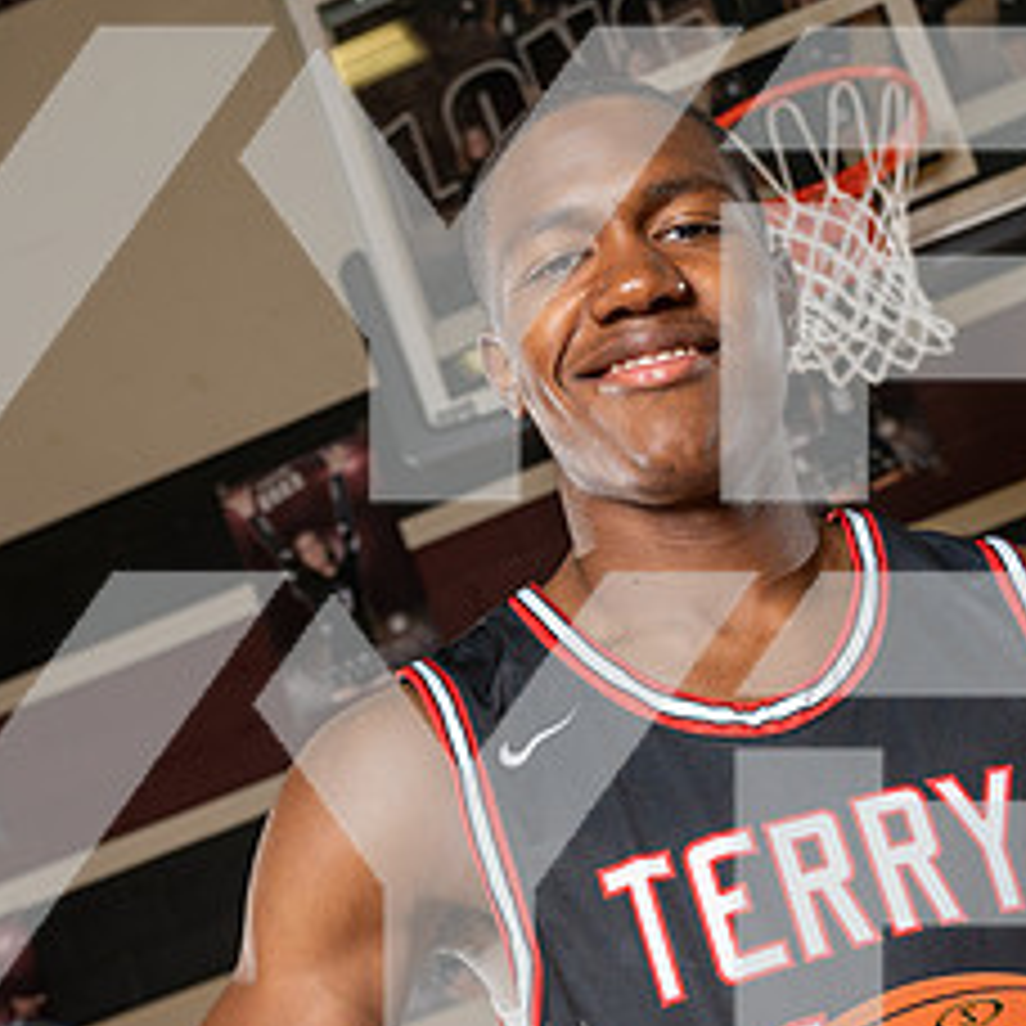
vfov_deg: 21.9
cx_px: 648
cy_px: 812
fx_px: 2616
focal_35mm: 78
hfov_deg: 22.1
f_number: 5.6
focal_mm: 36
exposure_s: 1/250
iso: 320
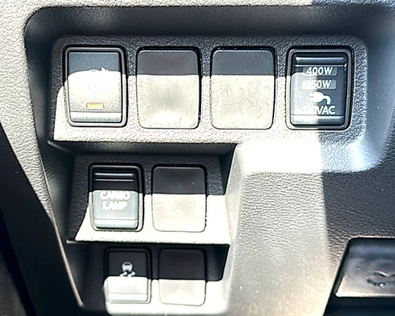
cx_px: 179
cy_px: 126
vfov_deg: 28.1
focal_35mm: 54
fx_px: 632
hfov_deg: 34.7
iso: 50
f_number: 1.78
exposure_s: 1/90
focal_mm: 6.86
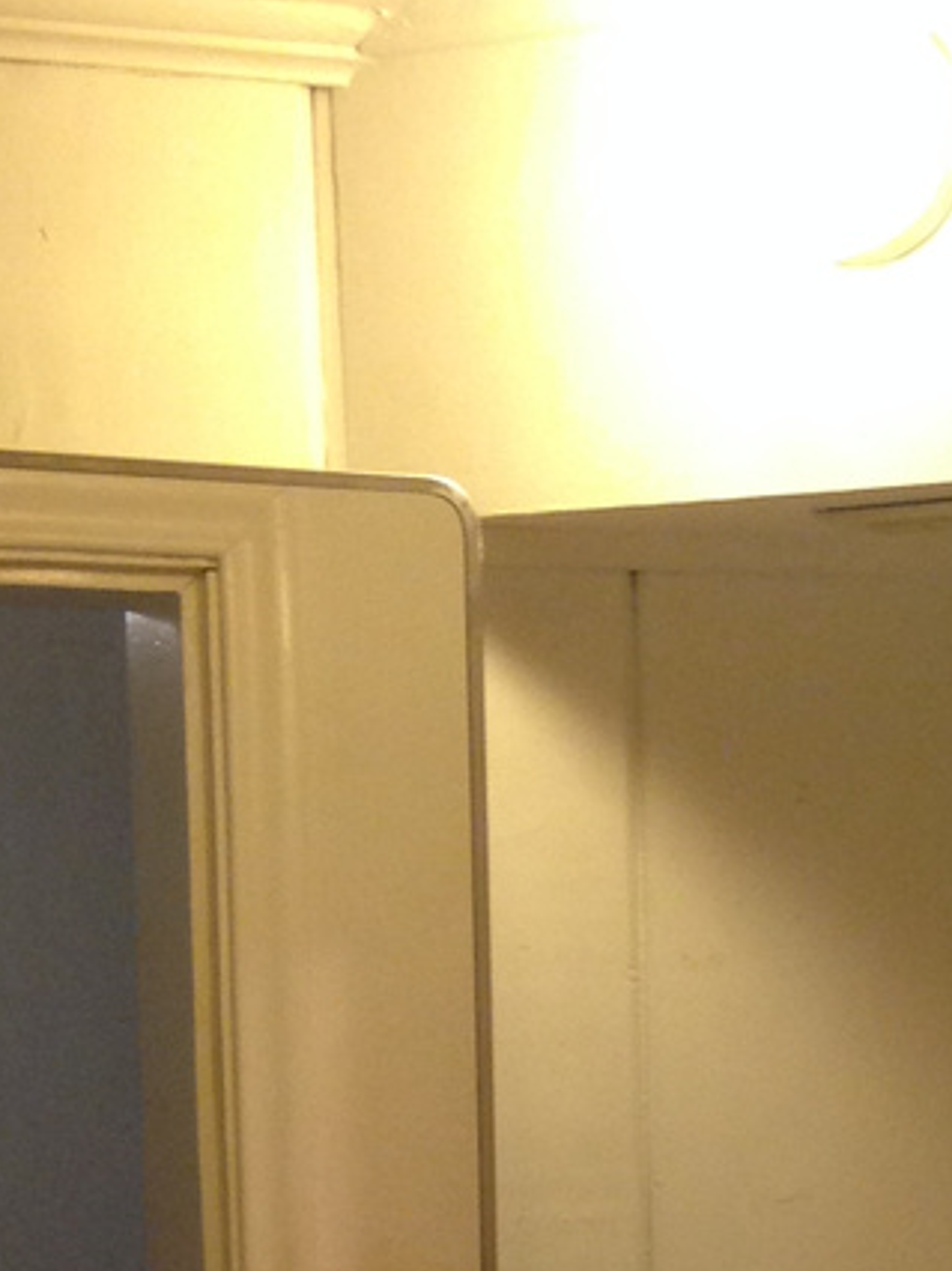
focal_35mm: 119
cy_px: 2166
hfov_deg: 12.4
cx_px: 842
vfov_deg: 14.8
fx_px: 4368
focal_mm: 4.12
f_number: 2.4
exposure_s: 1/20
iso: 125
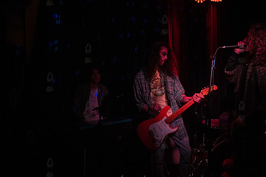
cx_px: 164
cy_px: 81
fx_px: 281
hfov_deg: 50.3
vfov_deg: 35.0
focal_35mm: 38
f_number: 5
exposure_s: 1/200
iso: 10000
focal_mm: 24
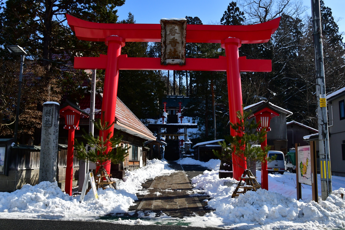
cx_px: 172
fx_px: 302
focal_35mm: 32
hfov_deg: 59.5
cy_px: 115
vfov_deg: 41.7
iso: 800
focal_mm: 21
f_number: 14
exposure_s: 1/800
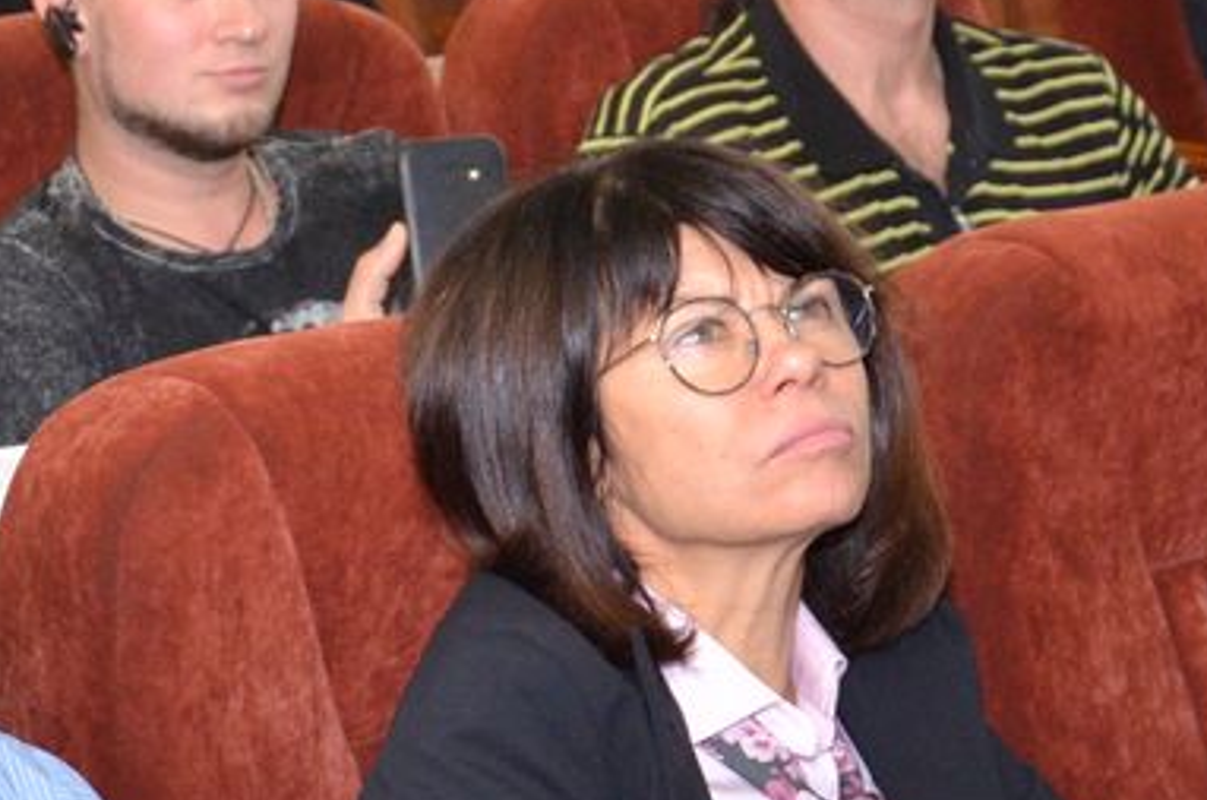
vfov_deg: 8.3
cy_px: 77
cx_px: 79
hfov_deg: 12.4
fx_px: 5521
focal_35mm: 165
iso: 1000
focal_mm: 30
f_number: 4.2
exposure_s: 1/200
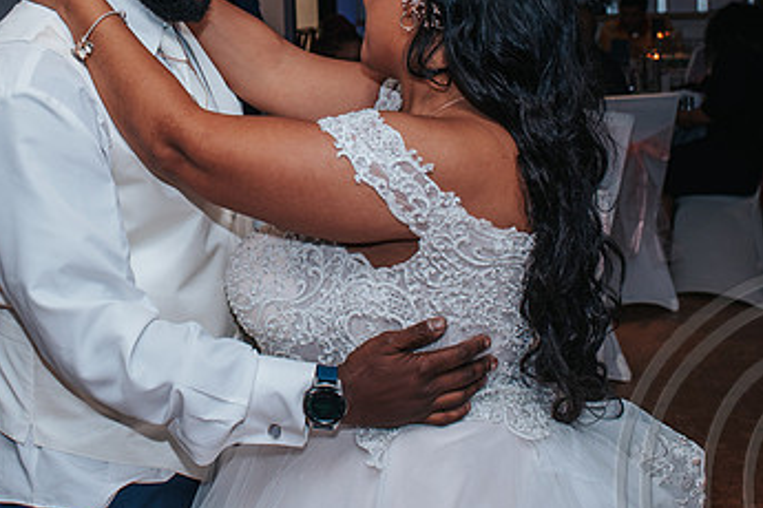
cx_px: 150
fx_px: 1483
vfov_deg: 19.0
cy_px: 19
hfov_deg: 28.2
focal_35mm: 70
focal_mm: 35
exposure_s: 1/200
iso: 500
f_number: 5.6
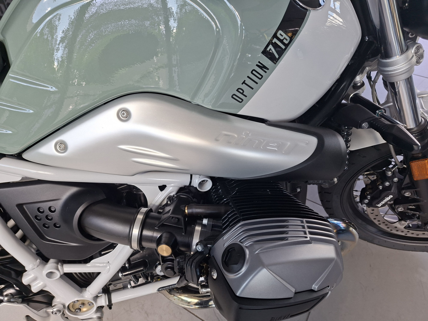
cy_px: 160
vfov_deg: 58.9
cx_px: 214
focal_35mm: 23
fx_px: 284
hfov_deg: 73.9
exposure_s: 1/100
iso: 40
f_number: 1.8
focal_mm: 5.54
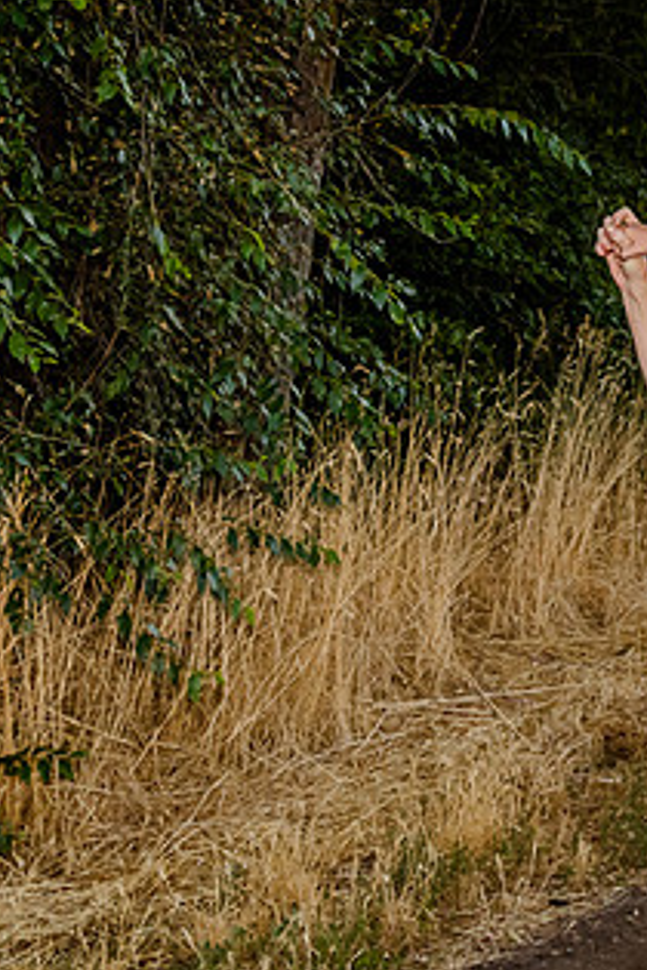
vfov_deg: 27.5
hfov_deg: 19.0
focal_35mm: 71
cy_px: 103
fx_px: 1914
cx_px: 539
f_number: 10
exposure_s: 1/250
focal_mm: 24
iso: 1000
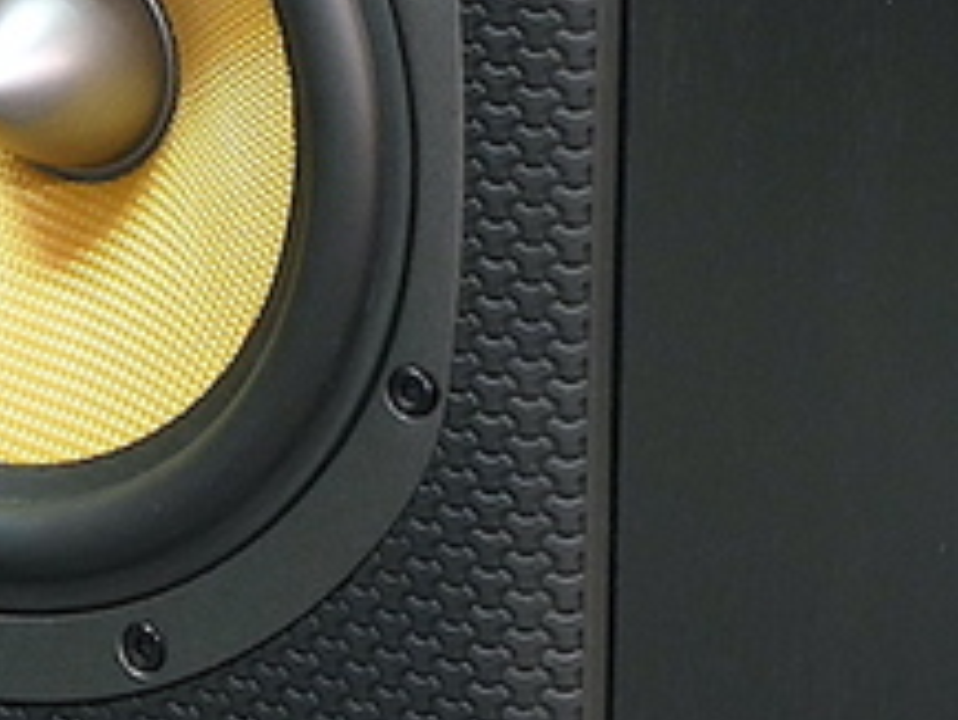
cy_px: -71
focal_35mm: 469
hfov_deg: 4.2
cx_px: -428
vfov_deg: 3.2
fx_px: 12987
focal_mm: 19
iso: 100
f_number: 8
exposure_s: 1.6
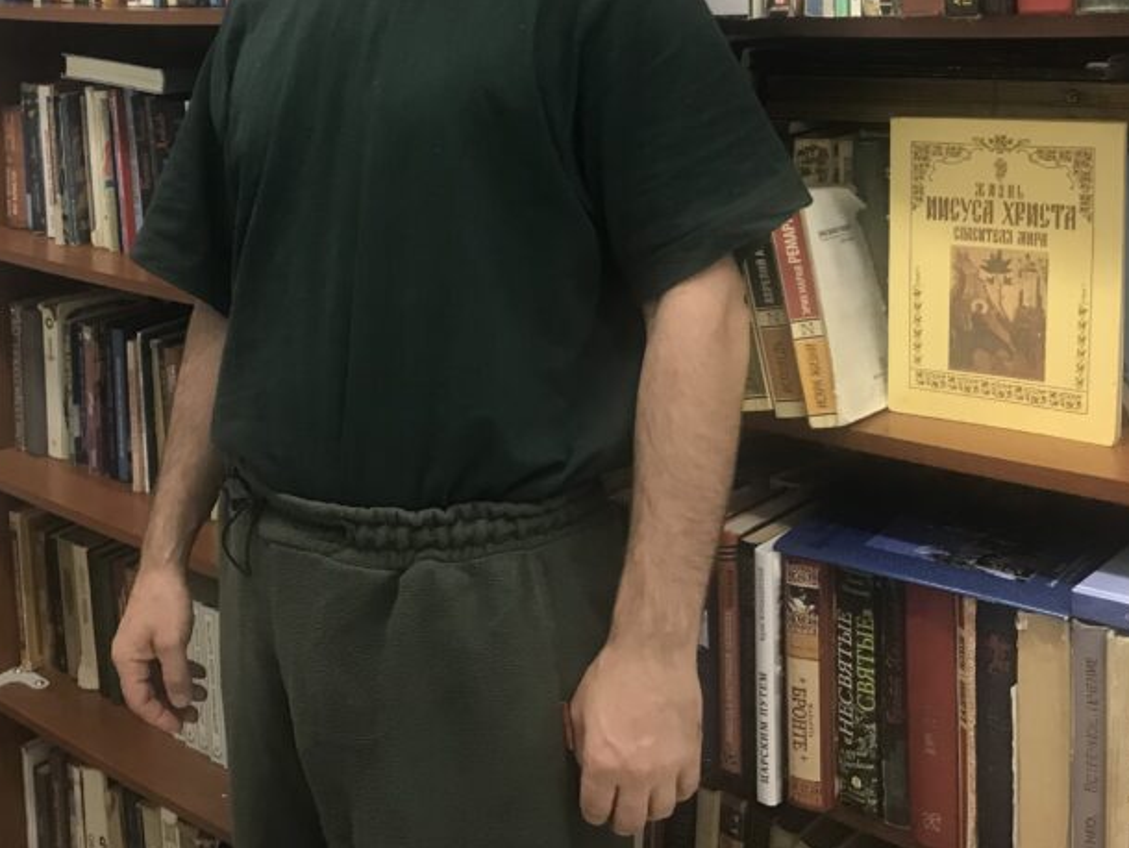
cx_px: 296
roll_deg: +2.6
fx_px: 1534
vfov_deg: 30.0
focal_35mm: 47
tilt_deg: -6.9
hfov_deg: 39.4
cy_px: 141
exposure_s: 1/17
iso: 64
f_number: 1.8
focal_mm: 3.99
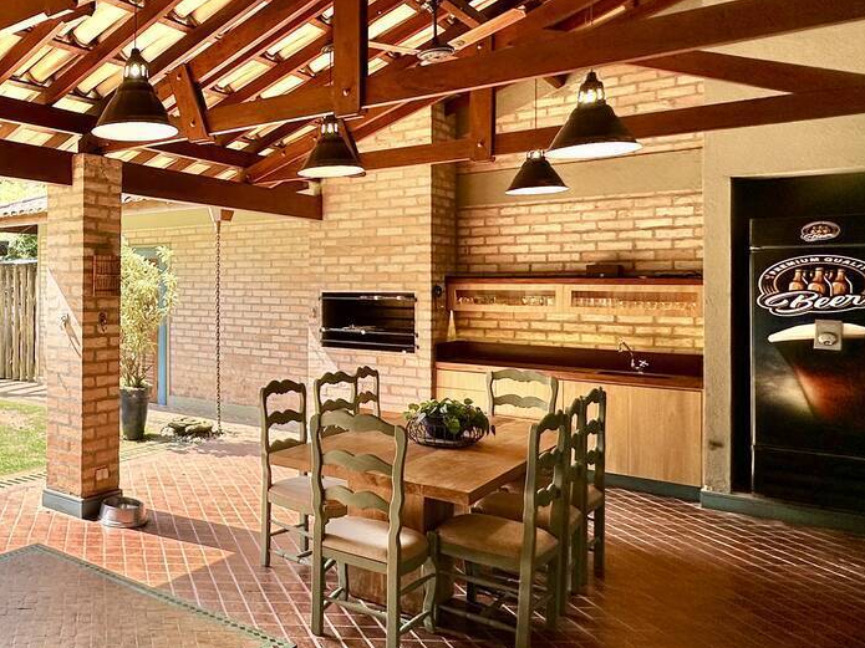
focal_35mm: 29
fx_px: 725
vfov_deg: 48.1
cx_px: 77
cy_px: 281
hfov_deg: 53.5
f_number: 2.2
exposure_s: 1/347
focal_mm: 2.22
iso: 40
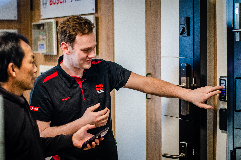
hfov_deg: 27.0
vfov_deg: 18.1
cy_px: 80
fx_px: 501
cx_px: 120
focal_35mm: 75
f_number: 1.8
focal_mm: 50
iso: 320
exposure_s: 1/125
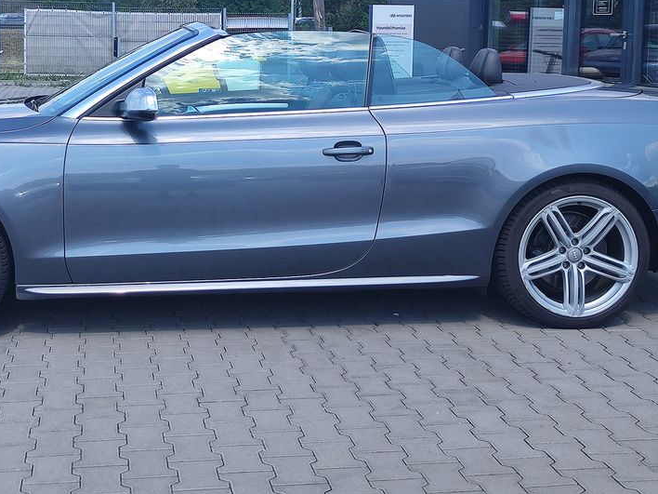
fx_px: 741
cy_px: 133
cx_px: 235
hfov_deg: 47.3
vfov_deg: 36.1
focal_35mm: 39
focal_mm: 7.01
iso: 50
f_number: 1.69
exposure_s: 1/560
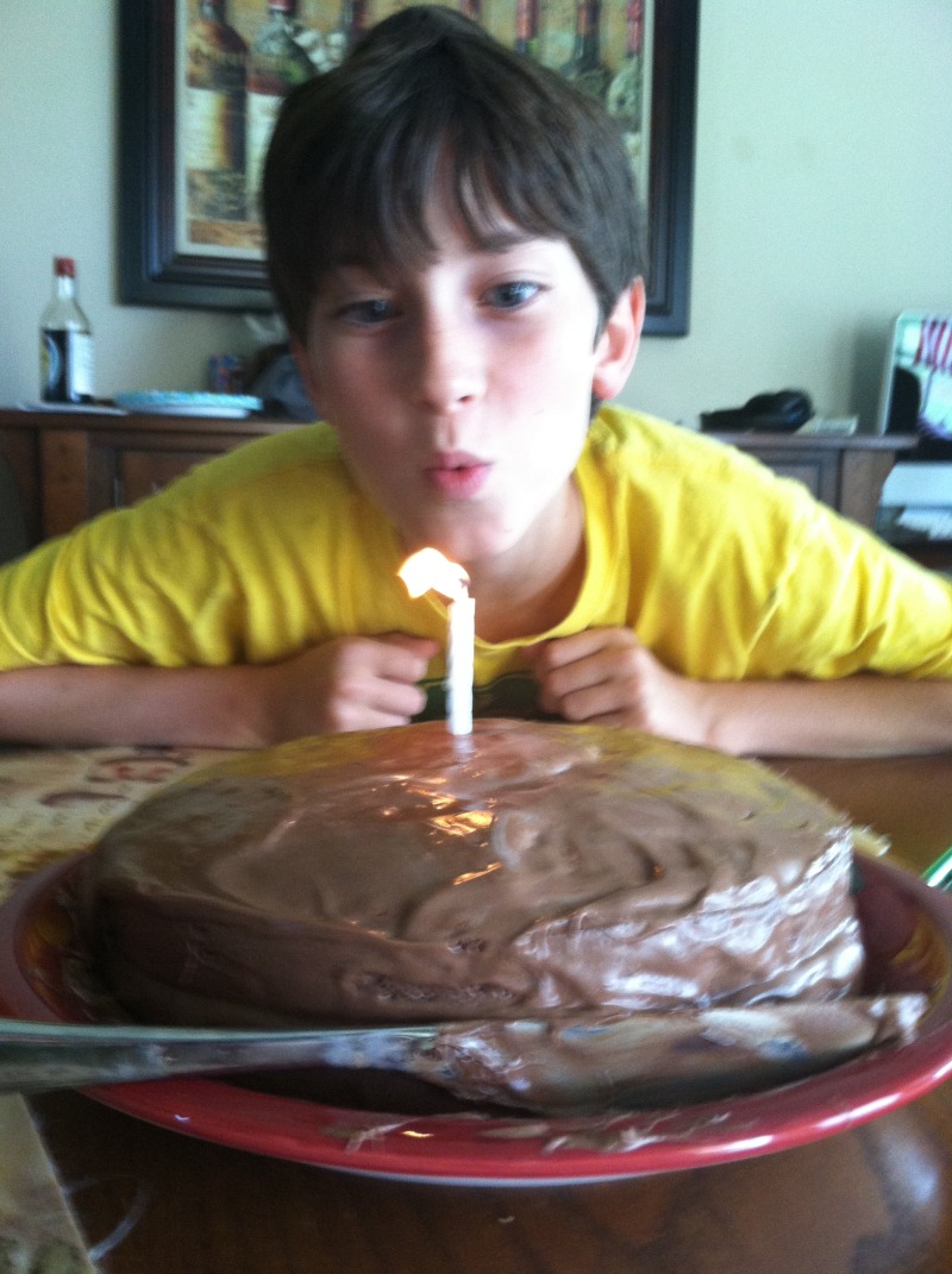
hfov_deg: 40.6
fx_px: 1287
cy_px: 637
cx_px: 476
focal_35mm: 35
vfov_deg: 52.7
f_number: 2.8
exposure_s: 1/15
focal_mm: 3.85
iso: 160
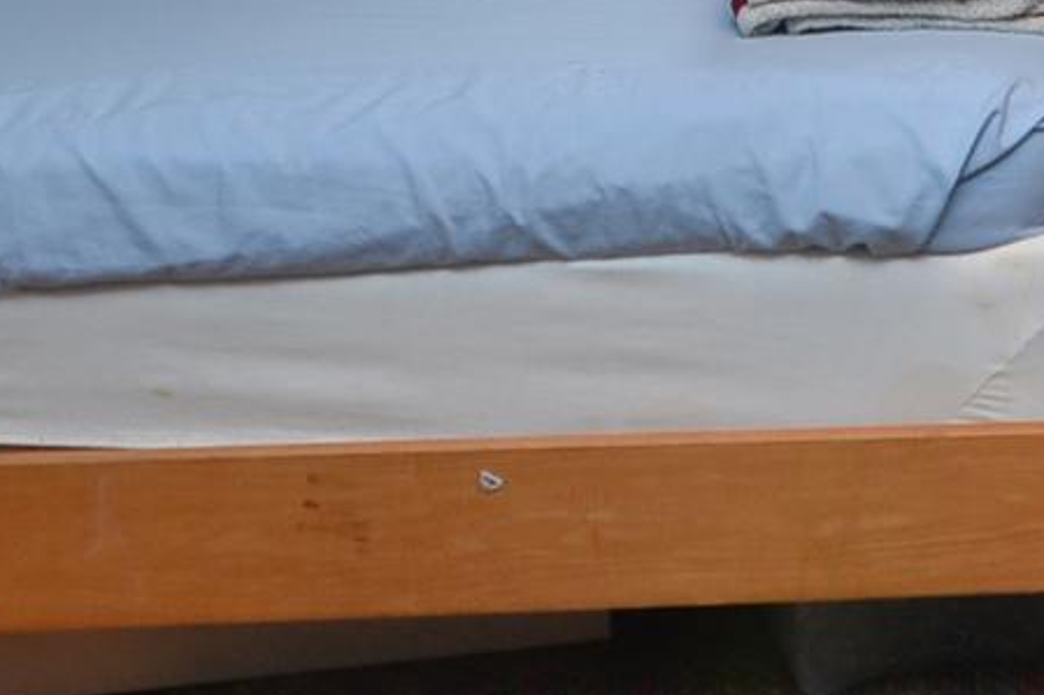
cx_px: 1088
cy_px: -531
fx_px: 2182
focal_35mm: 75
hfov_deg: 25.3
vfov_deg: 15.7
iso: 400
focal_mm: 11
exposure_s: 1/13
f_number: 7.1
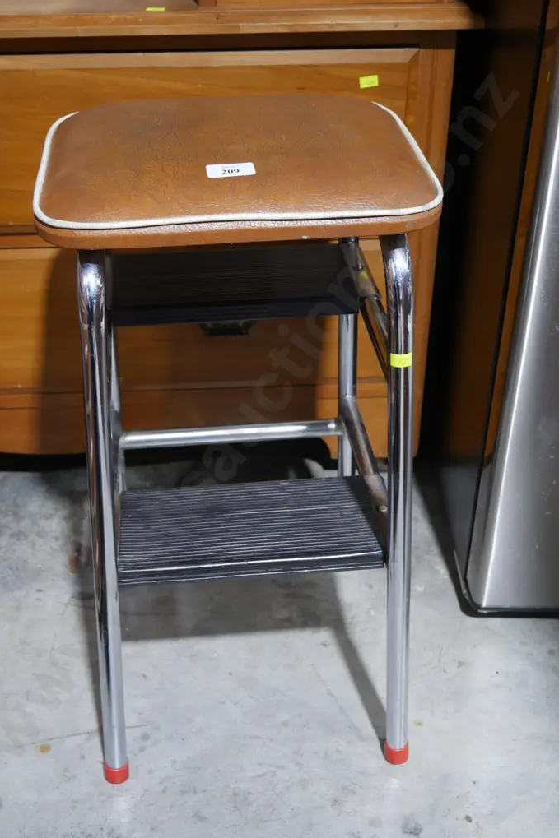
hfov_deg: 29.2
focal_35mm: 46
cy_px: 419
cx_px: 252
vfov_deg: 42.8
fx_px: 1072
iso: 1000
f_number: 4.7
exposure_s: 1/60
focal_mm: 22
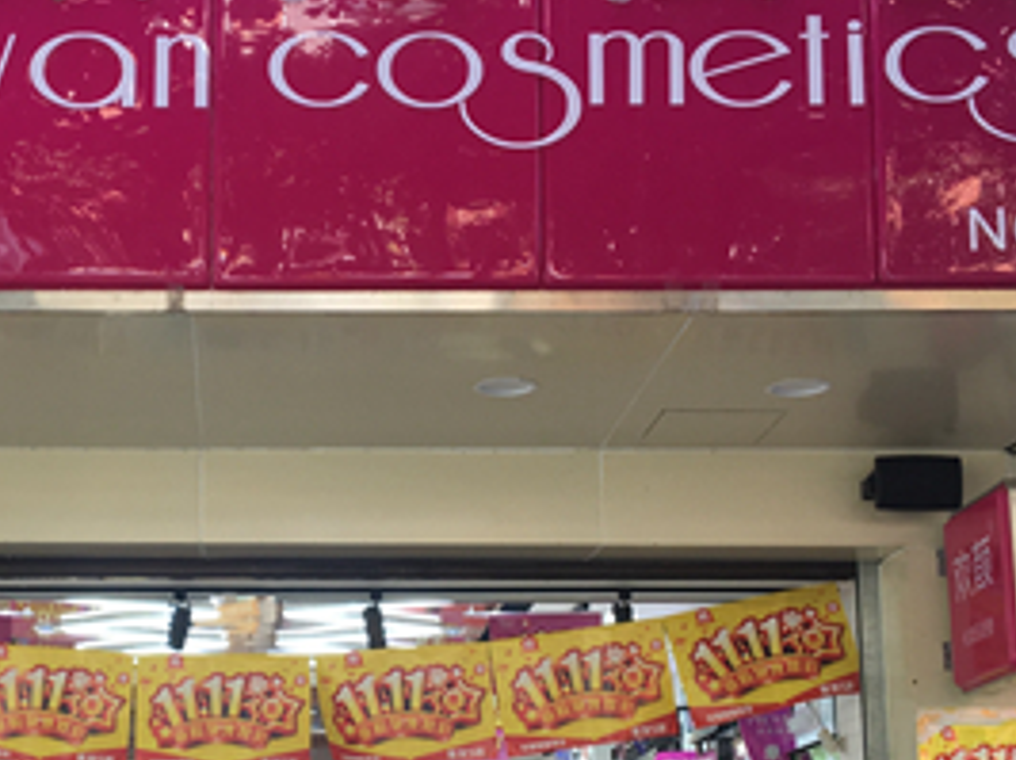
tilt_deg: +10.6
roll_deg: -0.3
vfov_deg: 19.7
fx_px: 2170
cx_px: 233
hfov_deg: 26.0
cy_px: 579
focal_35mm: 74
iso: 32
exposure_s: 1/50
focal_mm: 4.15
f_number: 2.2
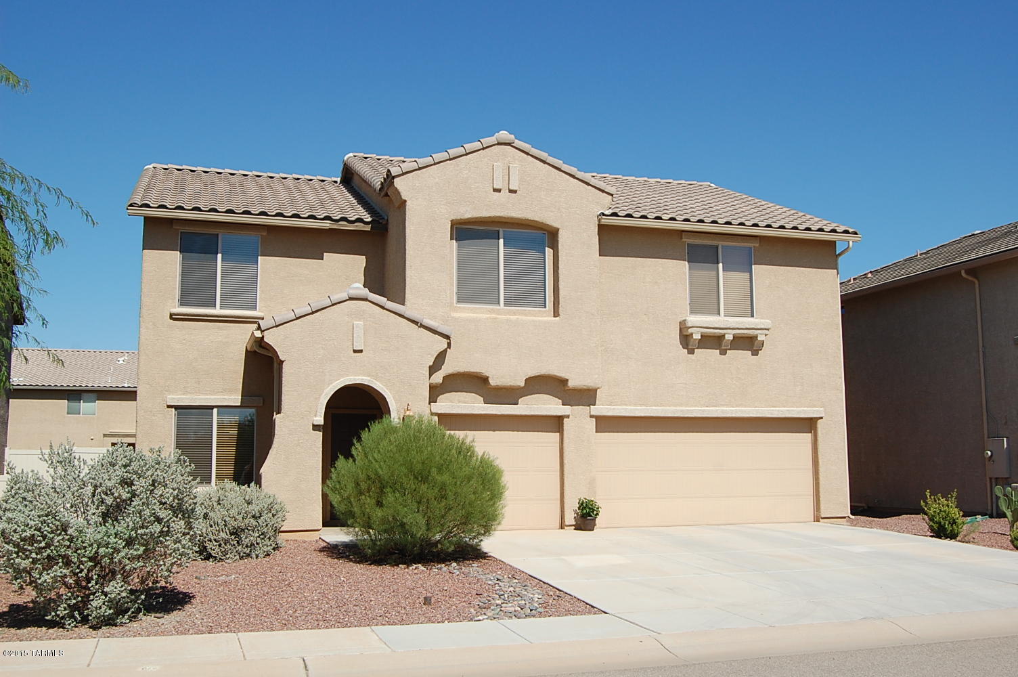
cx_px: 509
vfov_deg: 36.8
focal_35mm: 36
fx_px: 1017
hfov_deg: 53.2
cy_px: 338
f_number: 10
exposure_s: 1/400
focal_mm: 24
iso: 200
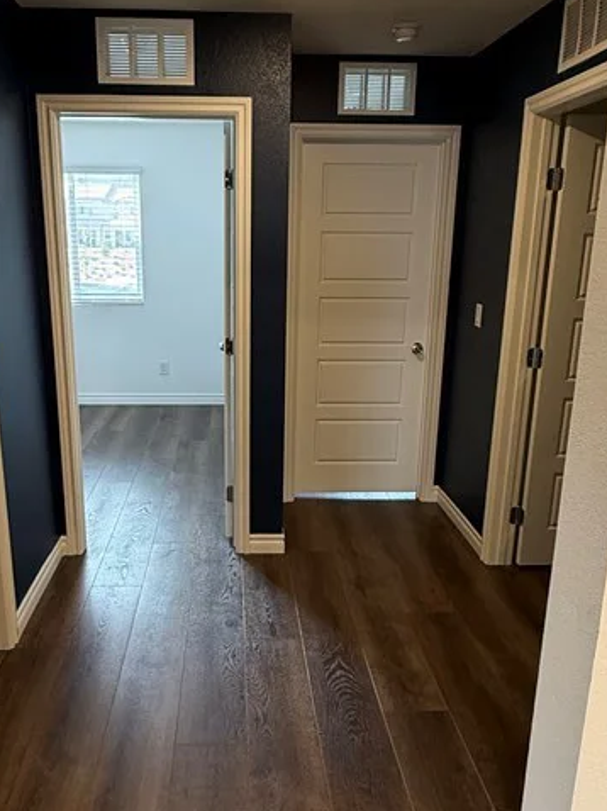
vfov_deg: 60.0
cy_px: 424
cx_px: 261
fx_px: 702
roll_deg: -1.1
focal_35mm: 30
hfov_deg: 46.6
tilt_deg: -14.7
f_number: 2.2
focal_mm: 2.22
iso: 250
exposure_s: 1/60
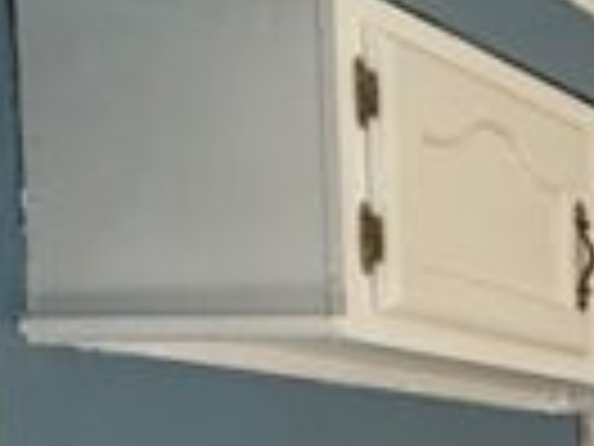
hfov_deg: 13.6
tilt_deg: -2.3
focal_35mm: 85
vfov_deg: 16.4
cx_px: 1539
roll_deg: +2.8
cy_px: 586
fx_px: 1459
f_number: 2.2
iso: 100
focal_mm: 2.22
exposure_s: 1/99
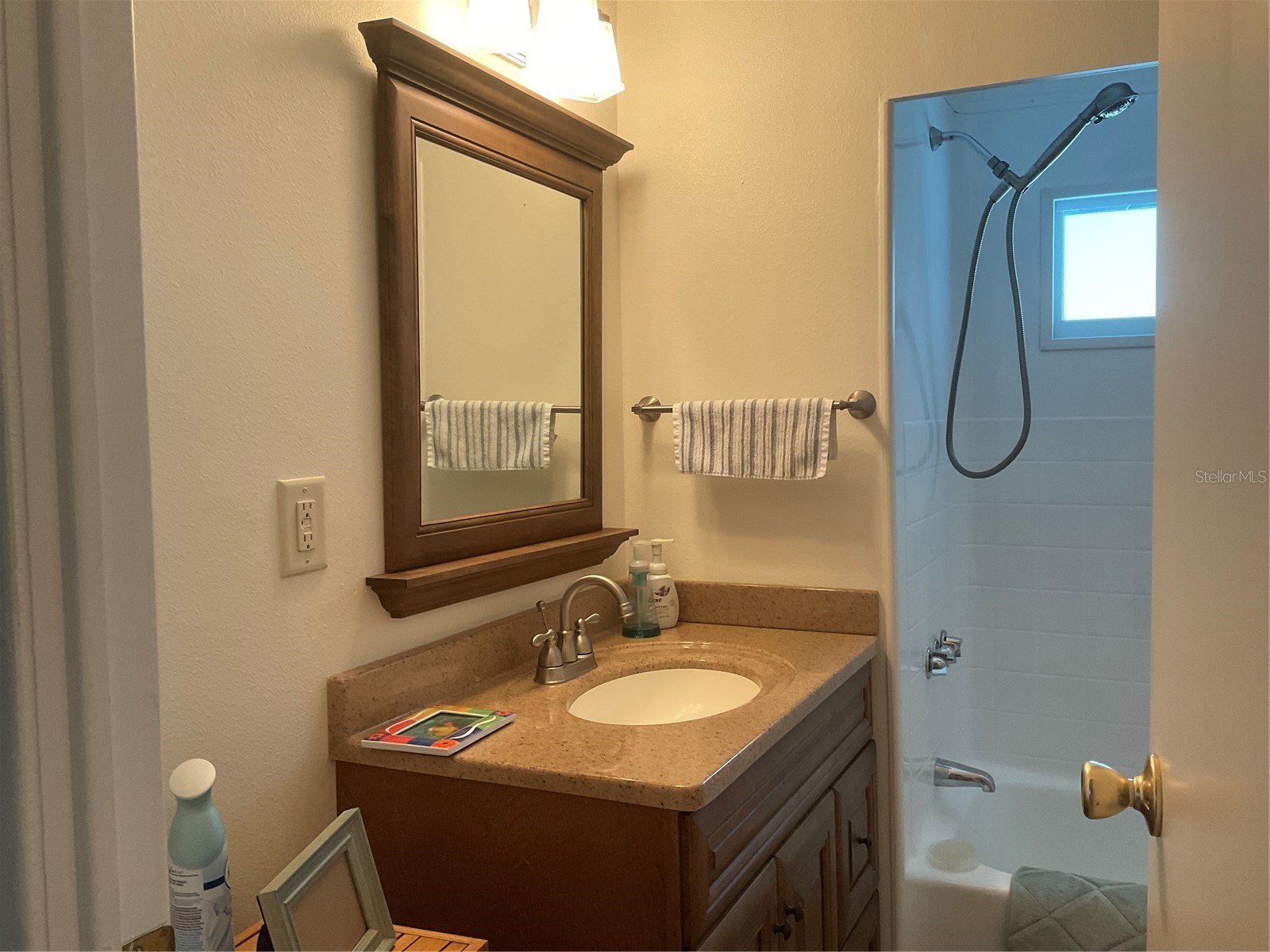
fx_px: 1064
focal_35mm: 29
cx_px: 635
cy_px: 476
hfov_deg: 61.7
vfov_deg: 48.2
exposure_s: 1/60
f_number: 1.8
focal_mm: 3
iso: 80
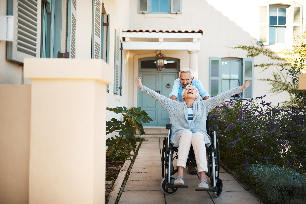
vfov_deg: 37.9
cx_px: 153
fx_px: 298
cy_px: 102
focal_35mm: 35
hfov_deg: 54.4
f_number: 1.6
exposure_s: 1/1000
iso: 125
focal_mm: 35
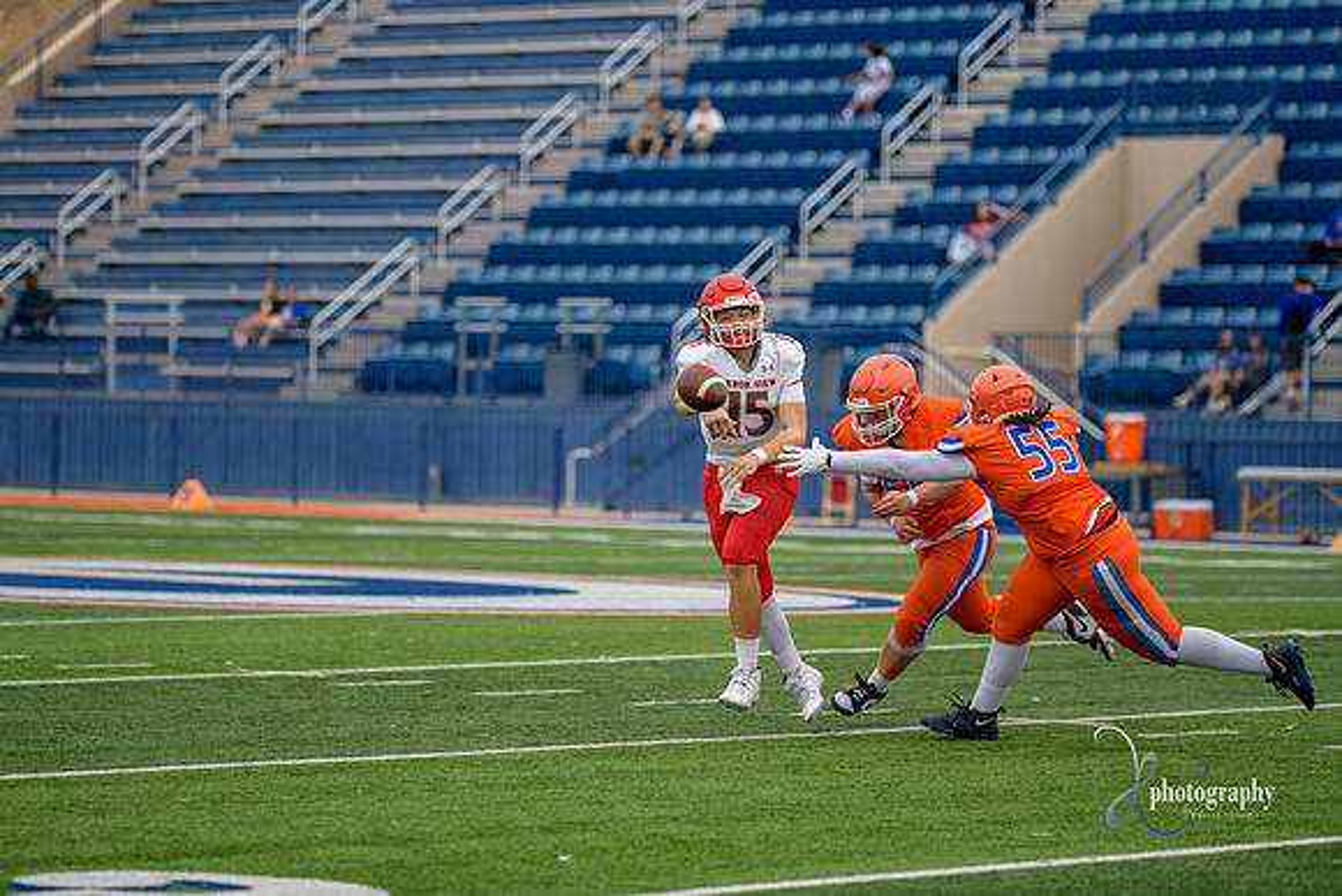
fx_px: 5966
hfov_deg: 12.8
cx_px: 671
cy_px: 448
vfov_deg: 8.6
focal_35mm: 160
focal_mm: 160
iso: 200
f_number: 2.8
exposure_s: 1/800
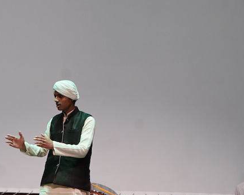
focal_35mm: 195
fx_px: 1409
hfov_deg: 9.7
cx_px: -106
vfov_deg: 7.9
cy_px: 118
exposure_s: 1/160
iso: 2500
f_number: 5.6
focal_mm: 70
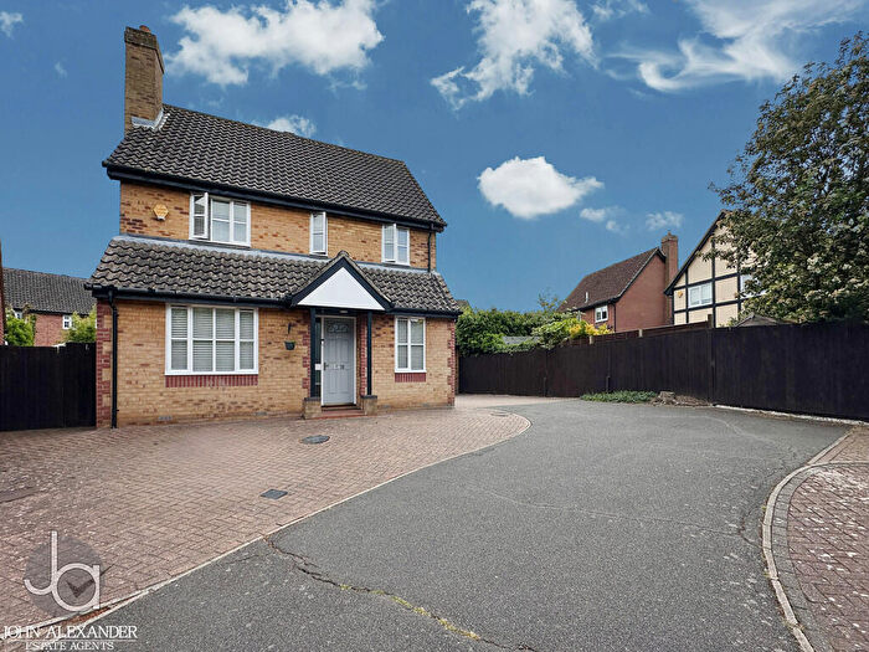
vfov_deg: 85.7
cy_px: 326
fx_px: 351
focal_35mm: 14
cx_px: 434
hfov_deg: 102.1
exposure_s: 1/2132
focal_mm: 2.22
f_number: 2.2
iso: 50
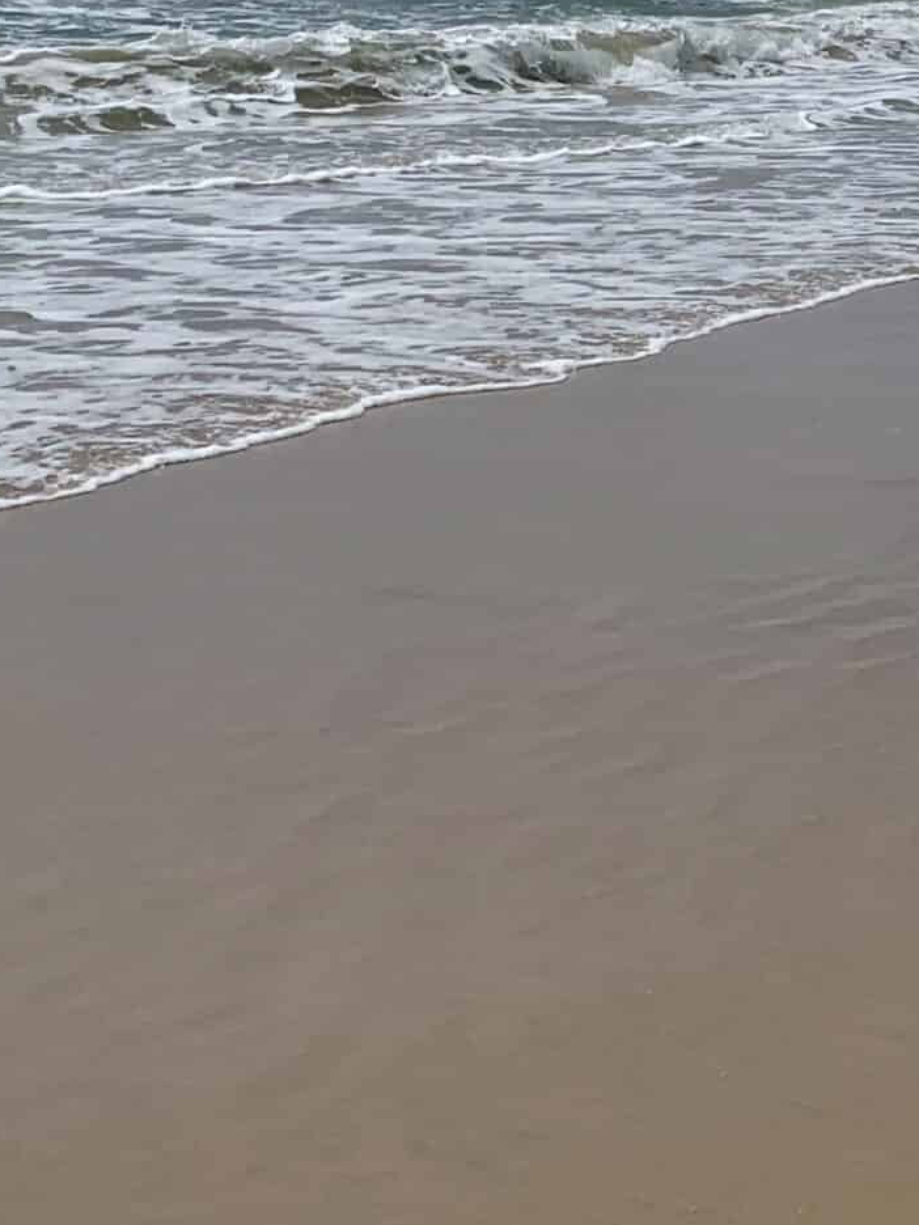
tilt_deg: +1.9
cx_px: 1639
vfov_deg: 22.9
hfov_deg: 15.8
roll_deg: -2.2
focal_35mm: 80
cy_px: -148
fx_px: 2832
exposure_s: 1/7407
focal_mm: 4.25
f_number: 1.8
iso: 25
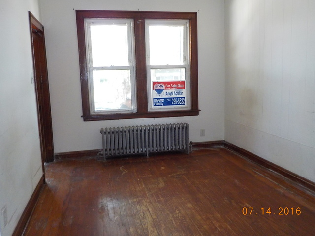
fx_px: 273
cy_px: 118
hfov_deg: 60.0
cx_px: 158
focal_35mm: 30
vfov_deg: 46.8
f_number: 3.3
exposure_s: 1/30
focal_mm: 4.1
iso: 360
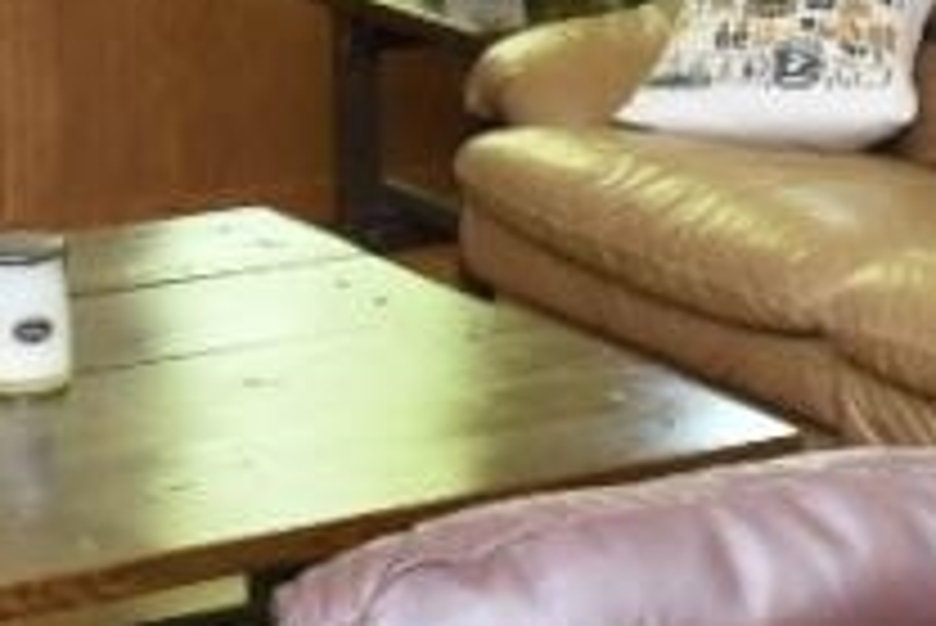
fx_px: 3330
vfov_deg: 10.7
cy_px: 230
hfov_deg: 15.9
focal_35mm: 128
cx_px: 781
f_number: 5
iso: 800
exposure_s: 1/100
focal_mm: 17
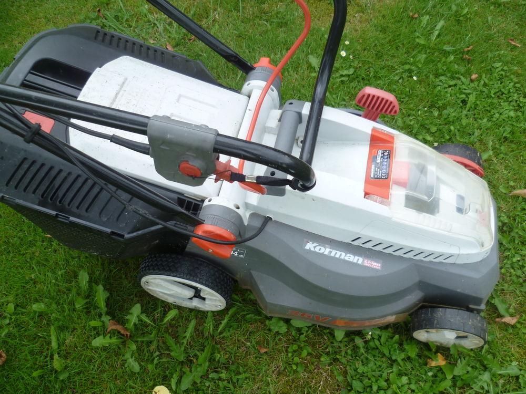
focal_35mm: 28
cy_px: 197
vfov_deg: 49.7
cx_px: 263
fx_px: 425
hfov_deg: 63.4
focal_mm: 5
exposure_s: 1/200
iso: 80
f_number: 2.8
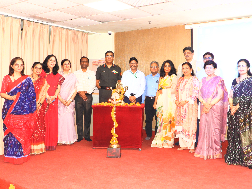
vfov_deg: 37.7
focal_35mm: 38
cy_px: 94
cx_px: 126
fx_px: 277
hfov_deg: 49.0
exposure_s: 1/30
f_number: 3.2
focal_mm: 6.8
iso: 220
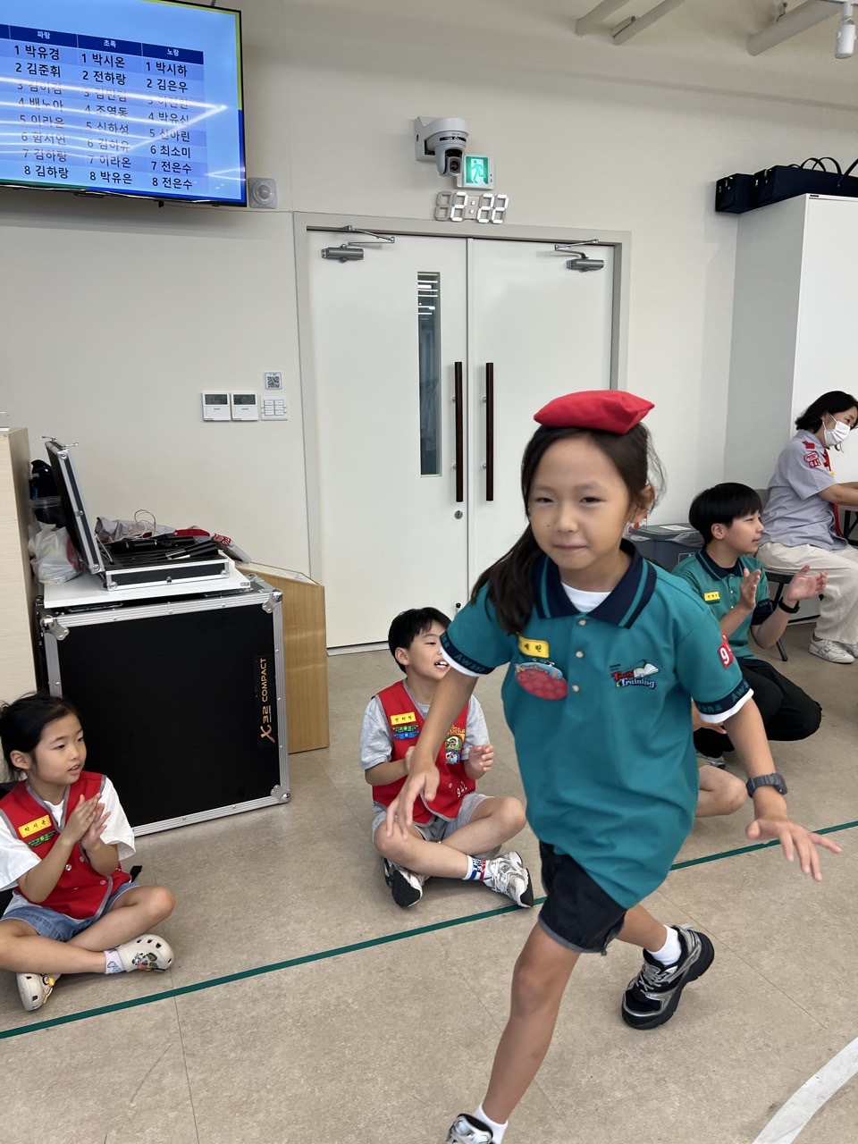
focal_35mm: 26
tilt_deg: -10.4
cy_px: 572
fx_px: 859
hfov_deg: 53.1
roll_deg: +2.6
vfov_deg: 67.3
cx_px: 429
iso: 40
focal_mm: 5.7
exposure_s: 1/120
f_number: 1.5
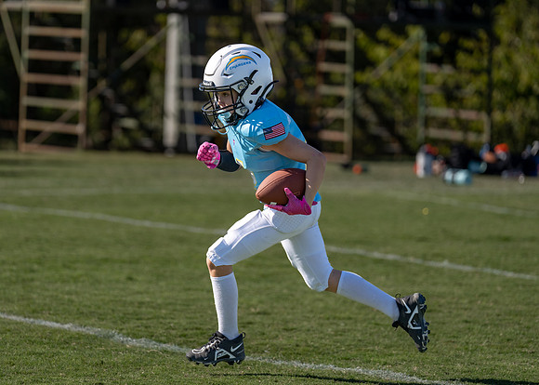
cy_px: 173
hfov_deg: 10.3
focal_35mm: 196
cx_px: 210
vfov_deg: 7.3
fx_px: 3003
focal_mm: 157
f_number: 2.8
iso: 100
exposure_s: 1/4000
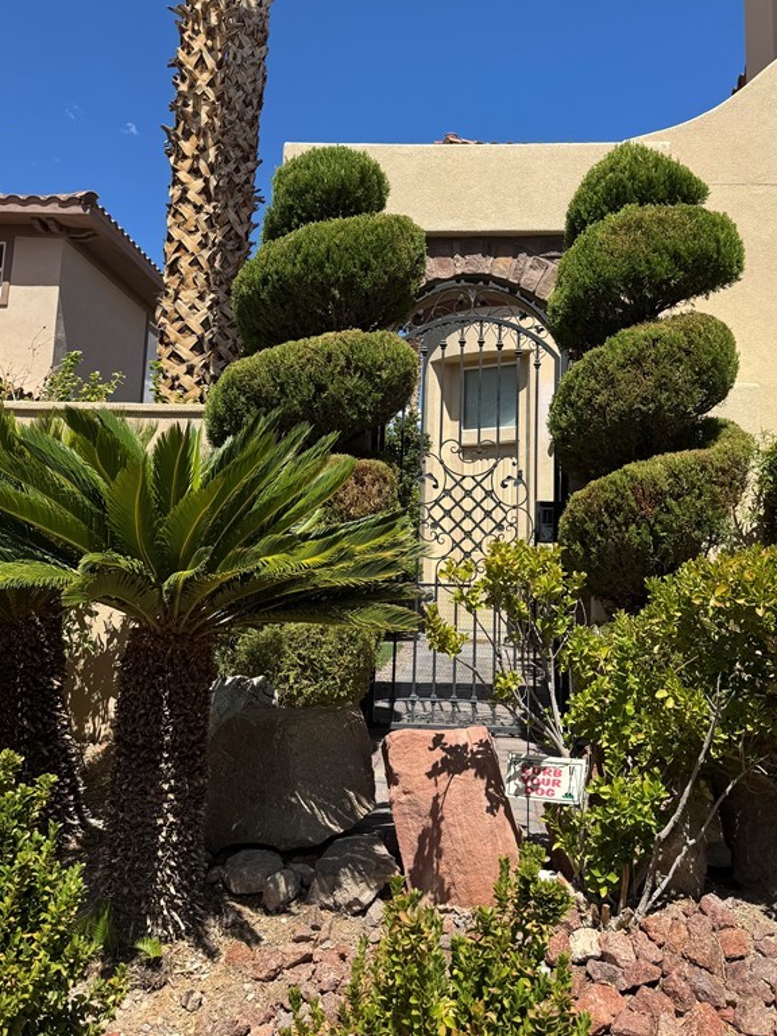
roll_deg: +0.3
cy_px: 418
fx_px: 958
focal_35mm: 32
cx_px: 448
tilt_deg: +10.0
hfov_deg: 44.0
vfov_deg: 56.4
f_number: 1.78
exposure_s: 1/4049
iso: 80
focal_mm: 6.76
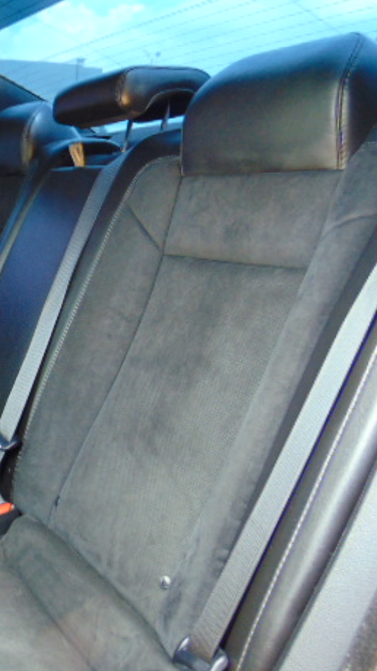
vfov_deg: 52.8
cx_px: -25
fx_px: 676
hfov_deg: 28.6
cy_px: 322
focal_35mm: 38
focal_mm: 4.5
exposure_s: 1/30
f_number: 3
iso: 160
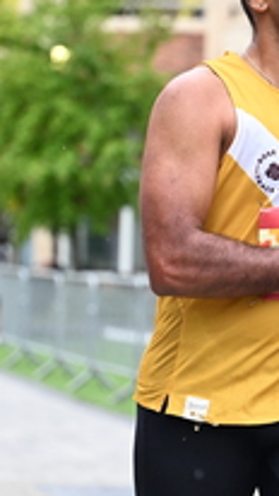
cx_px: 271
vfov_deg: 11.0
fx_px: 2576
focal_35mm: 196
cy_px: 260
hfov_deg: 6.2
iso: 1250
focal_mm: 70
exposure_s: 1/1250
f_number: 2.8
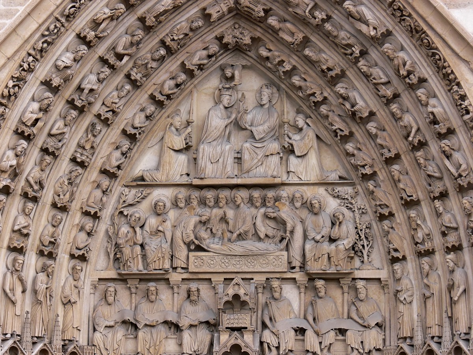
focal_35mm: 120
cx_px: 236
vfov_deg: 12.3
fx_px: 1640
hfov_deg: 16.4
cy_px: 178
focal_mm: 25.4
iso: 100
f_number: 4.5
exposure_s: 1/160
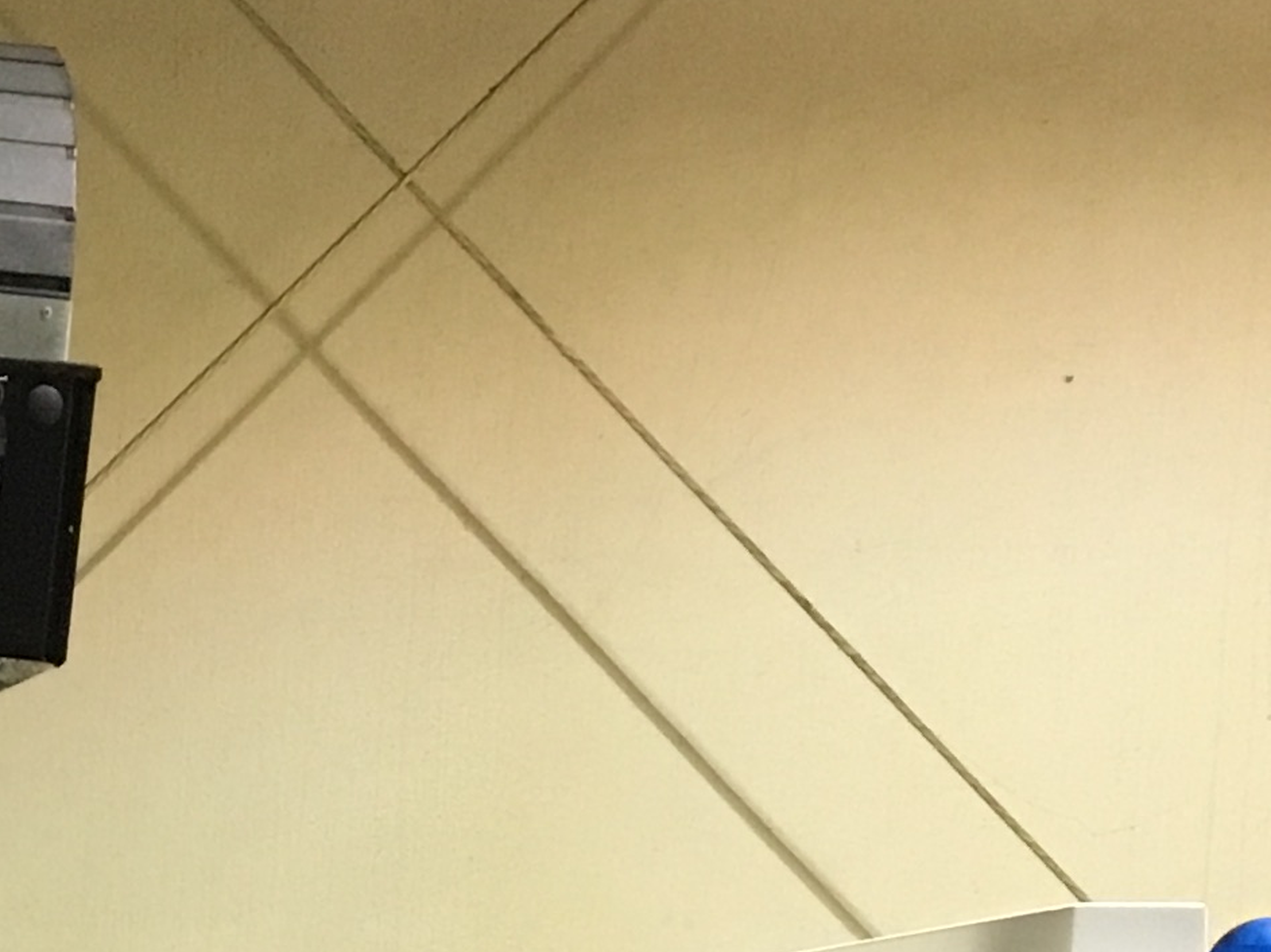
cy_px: 1915
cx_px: -239
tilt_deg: -8.9
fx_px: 4552
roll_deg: -1.0
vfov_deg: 10.9
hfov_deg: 15.3
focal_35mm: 124
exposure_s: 1/30
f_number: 2.2
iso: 160
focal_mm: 4.15
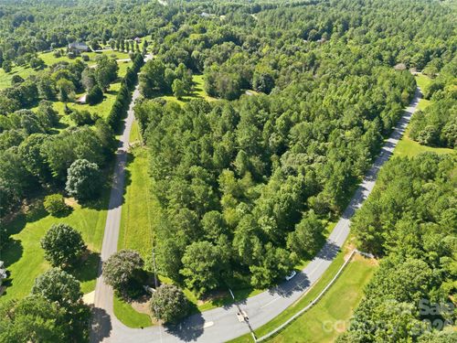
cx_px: 228
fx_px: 317
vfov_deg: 56.8
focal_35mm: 24
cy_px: 172
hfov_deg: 71.6
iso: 120
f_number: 1.7
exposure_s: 1/800
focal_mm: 6.7
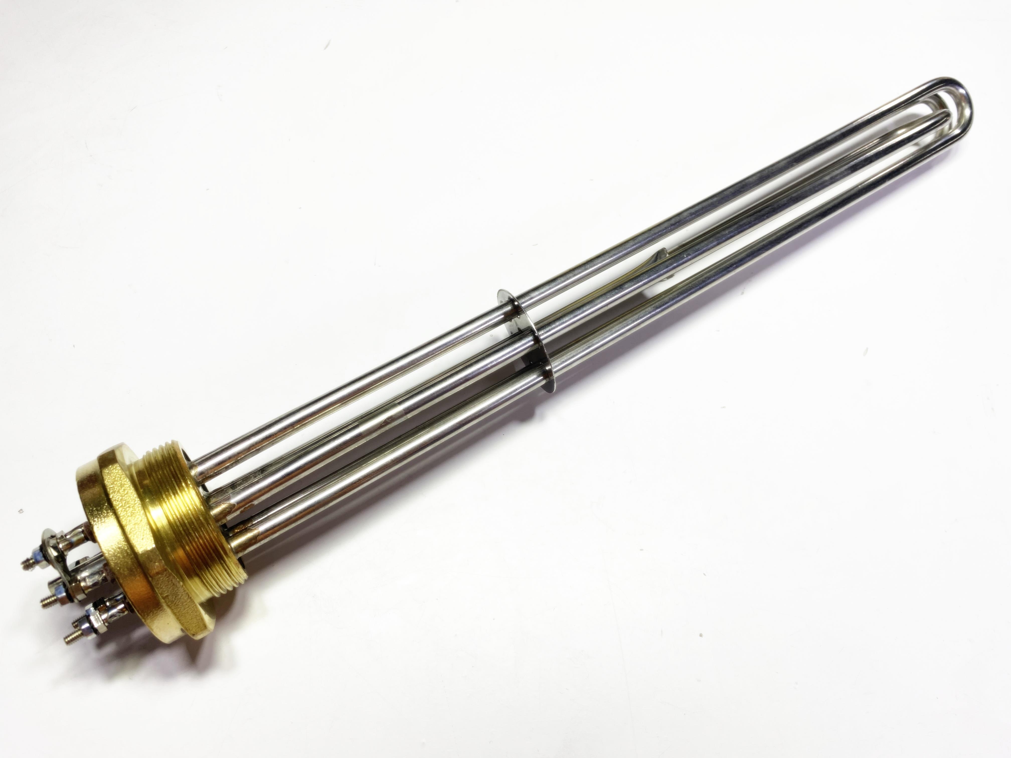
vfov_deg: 53.1
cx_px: 506
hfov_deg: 67.3
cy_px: 379
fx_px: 759
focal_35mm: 26
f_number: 1.8
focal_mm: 4.25
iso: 40
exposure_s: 1/100
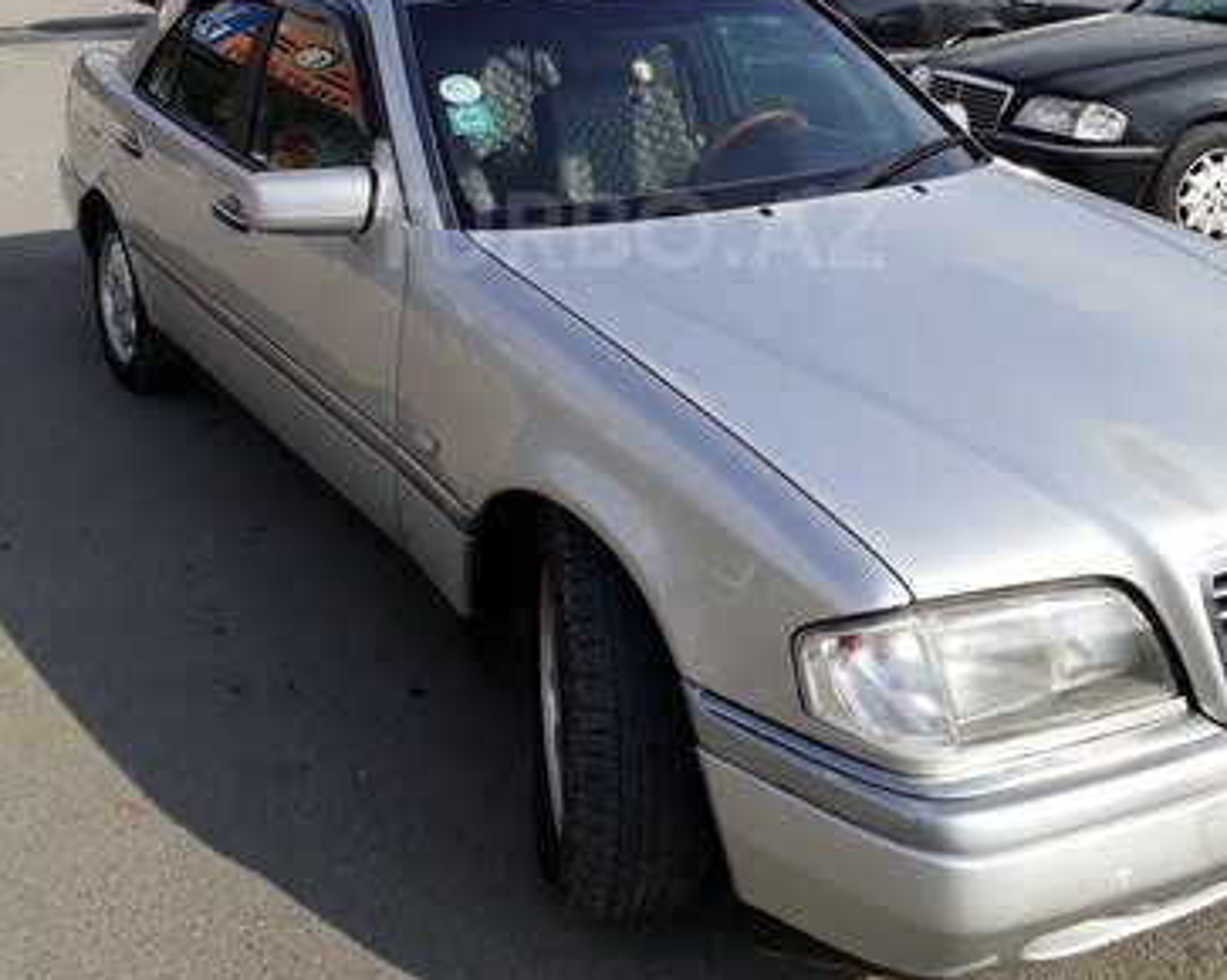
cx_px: 625
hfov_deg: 50.3
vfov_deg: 39.8
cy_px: 230
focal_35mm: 36
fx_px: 1307
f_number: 1.9
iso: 40
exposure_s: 1/1266
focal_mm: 3.6
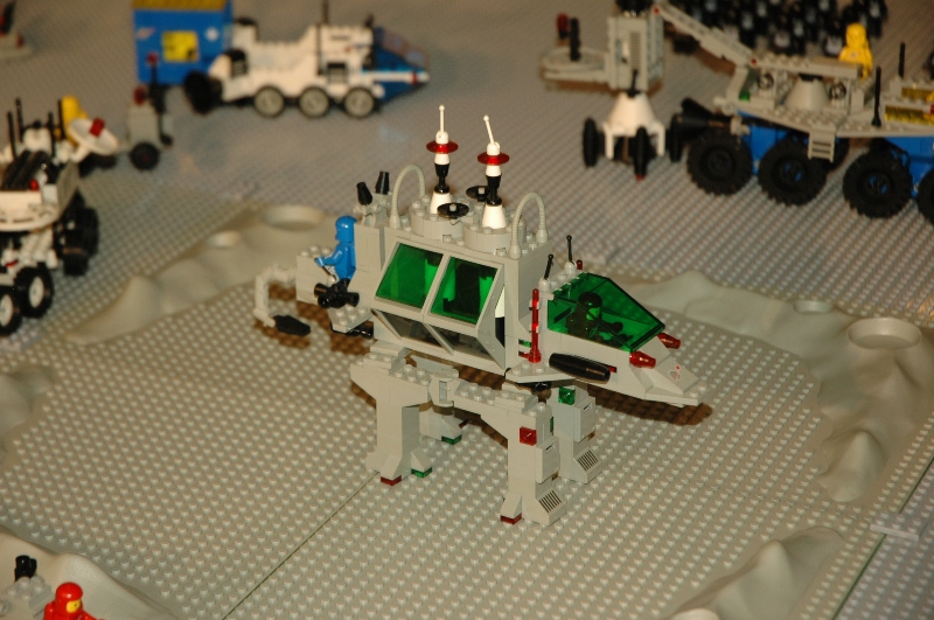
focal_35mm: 105
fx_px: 2720
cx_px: 467
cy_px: 310
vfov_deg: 13.0
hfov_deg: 19.5
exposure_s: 1/60
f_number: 4.5
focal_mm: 70
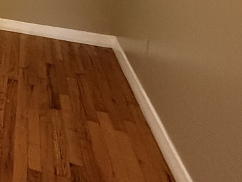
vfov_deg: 22.8
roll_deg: +0.3
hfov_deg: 23.0
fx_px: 378
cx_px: -175
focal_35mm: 54
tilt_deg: -6.0
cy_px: -79
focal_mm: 2.22
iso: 1000
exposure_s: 1/60
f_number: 2.2
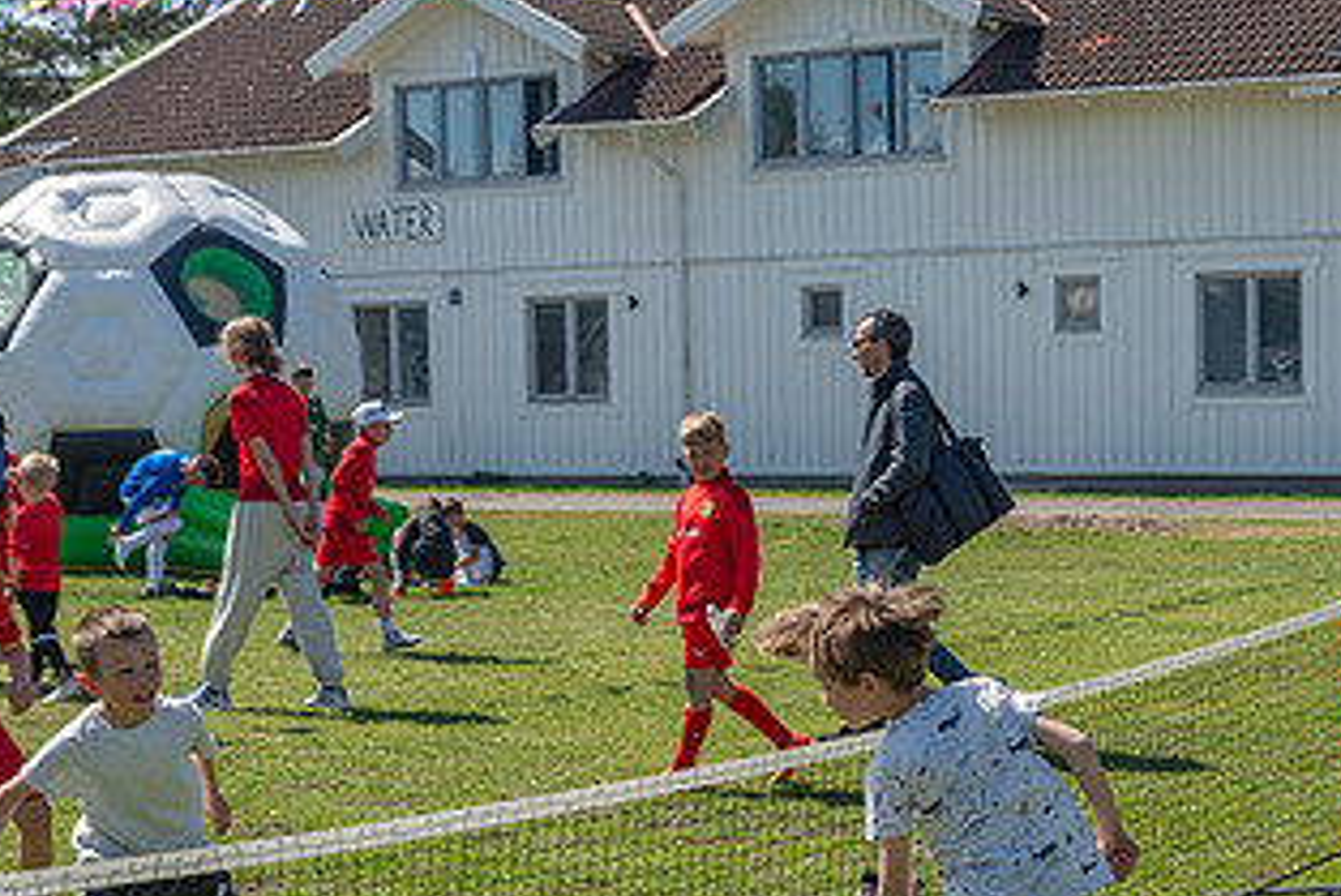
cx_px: 1037
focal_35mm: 83
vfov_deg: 16.4
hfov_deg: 24.1
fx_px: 3093
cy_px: 667
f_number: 4
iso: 110
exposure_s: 1/800
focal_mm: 44
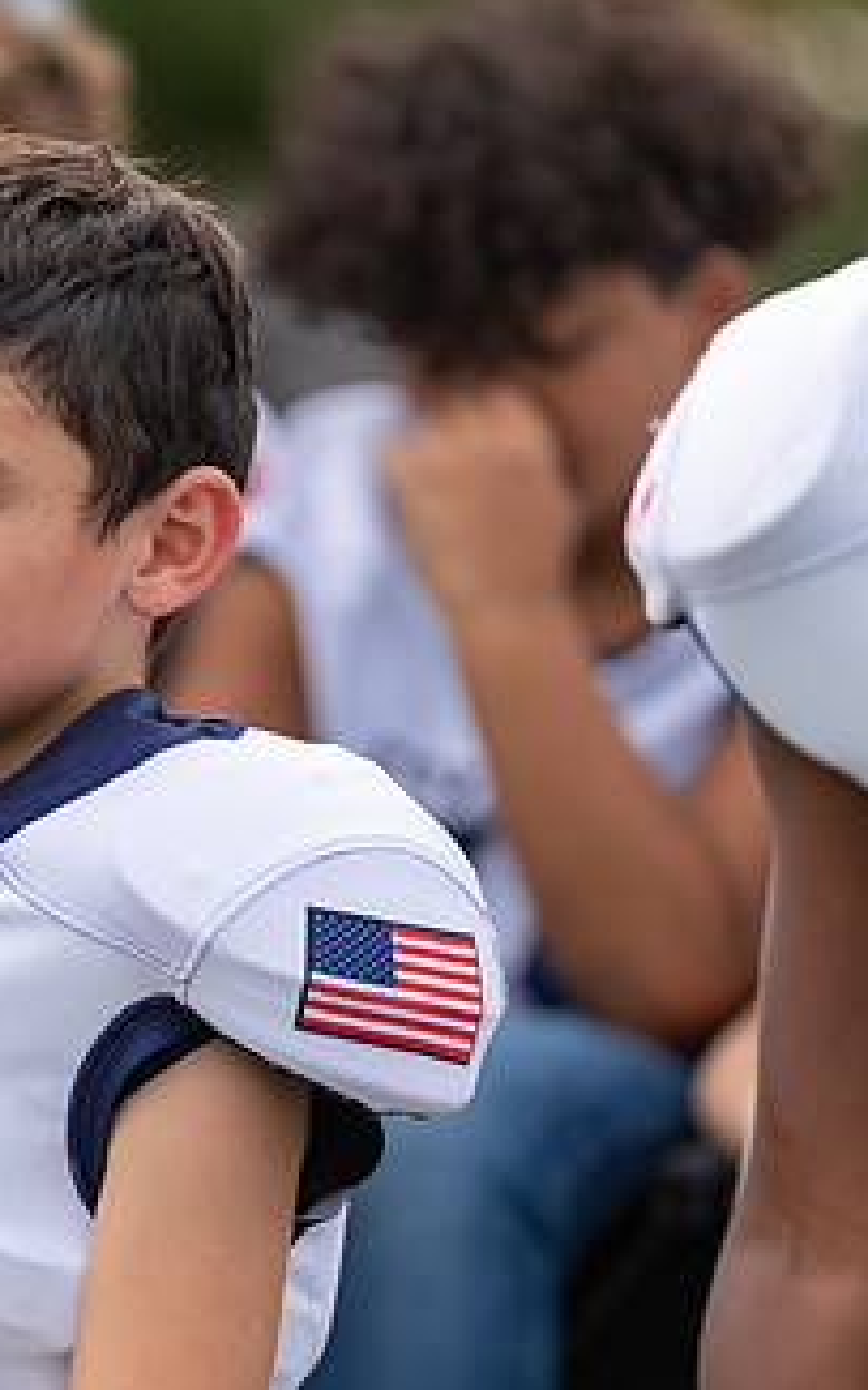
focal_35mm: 349
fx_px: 13215
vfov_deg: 6.0
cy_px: 802
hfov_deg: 3.8
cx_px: -133
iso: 100
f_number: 2.8
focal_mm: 192
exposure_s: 1/500
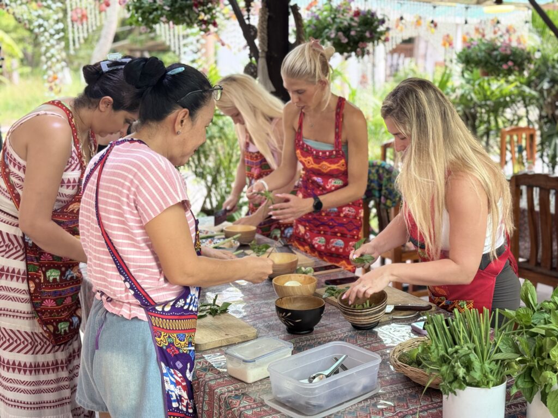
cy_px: 209
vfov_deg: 30.3
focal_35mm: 48
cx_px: 279
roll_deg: +1.6
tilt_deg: -10.7
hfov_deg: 39.7
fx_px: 774
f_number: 1.78
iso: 64
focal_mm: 6.76
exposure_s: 1/320
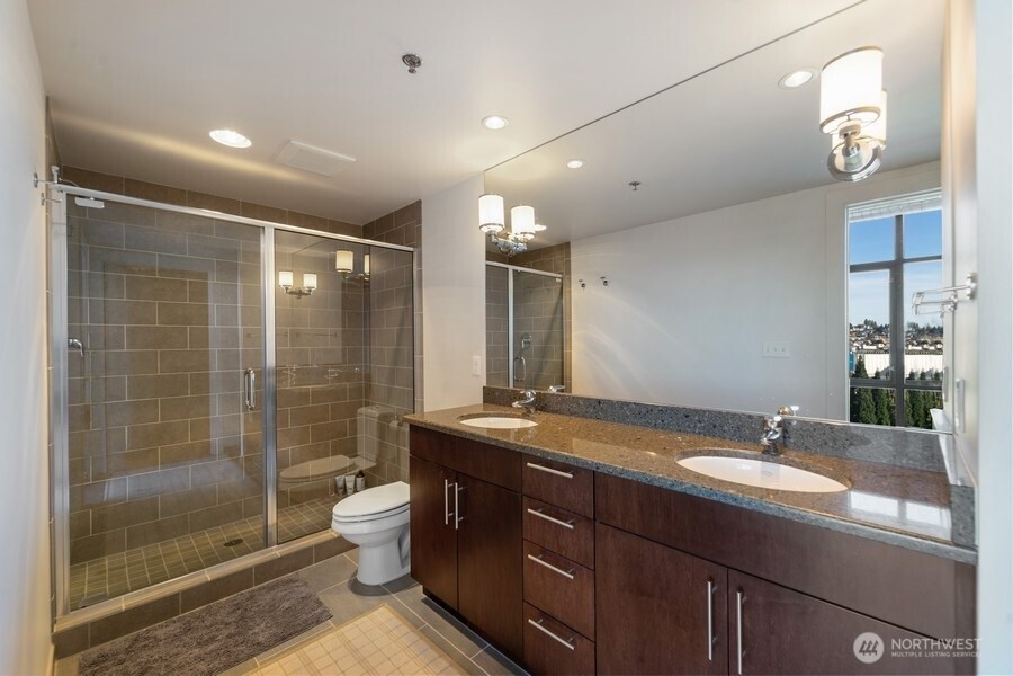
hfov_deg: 104.3
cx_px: 506
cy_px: 338
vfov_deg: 81.2
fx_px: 394
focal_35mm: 14
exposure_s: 1/2
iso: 200
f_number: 8
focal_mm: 14
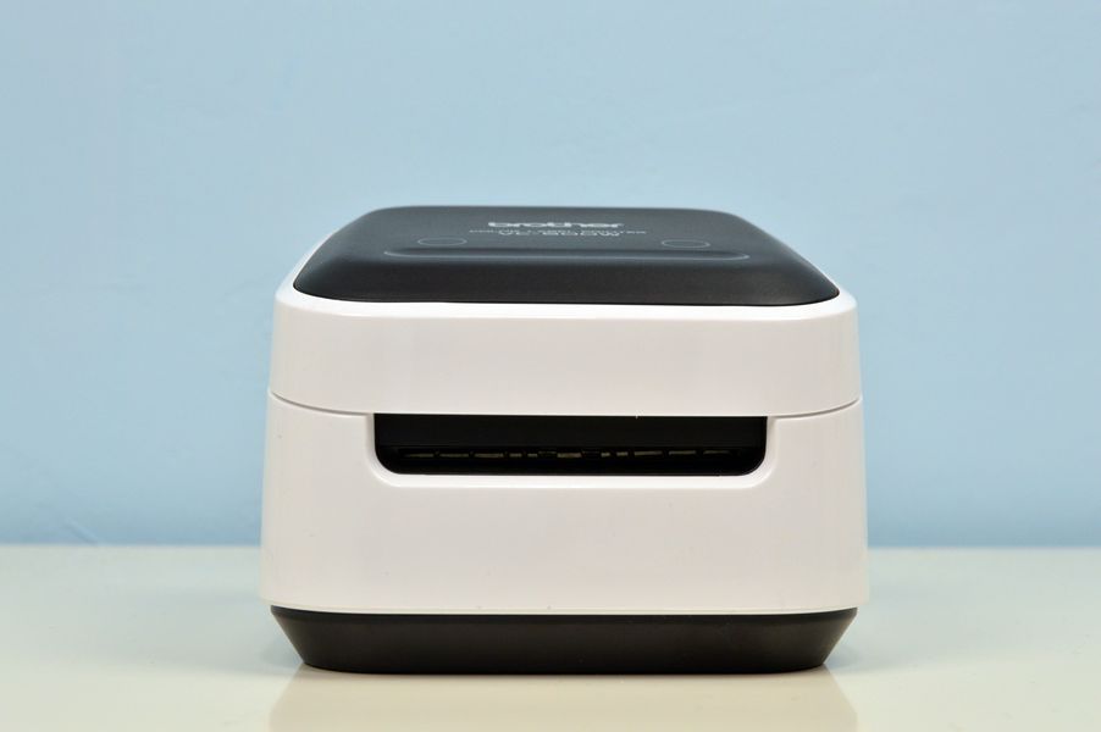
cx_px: 550
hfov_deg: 38.9
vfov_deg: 26.4
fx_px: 1559
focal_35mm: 51
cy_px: 366
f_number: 10
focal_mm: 34
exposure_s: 1/25
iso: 800
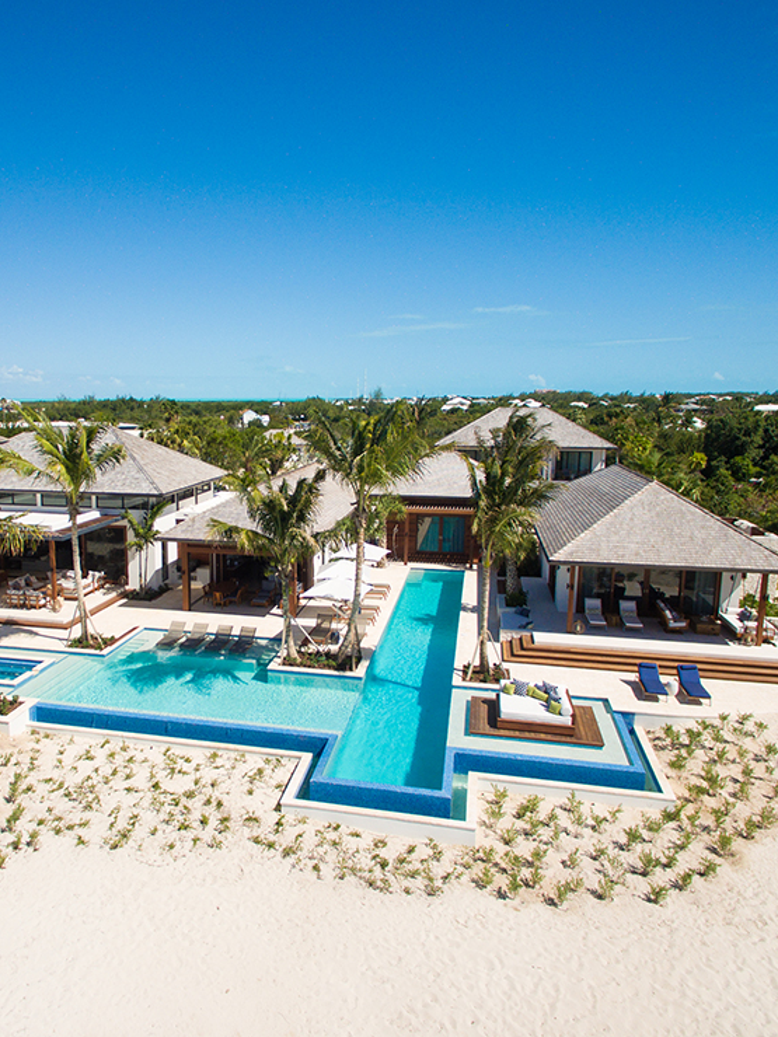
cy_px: 522
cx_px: 272
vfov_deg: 65.3
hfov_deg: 50.6
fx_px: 809
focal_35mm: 27
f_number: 2.8
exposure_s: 1/500
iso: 100
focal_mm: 3.61
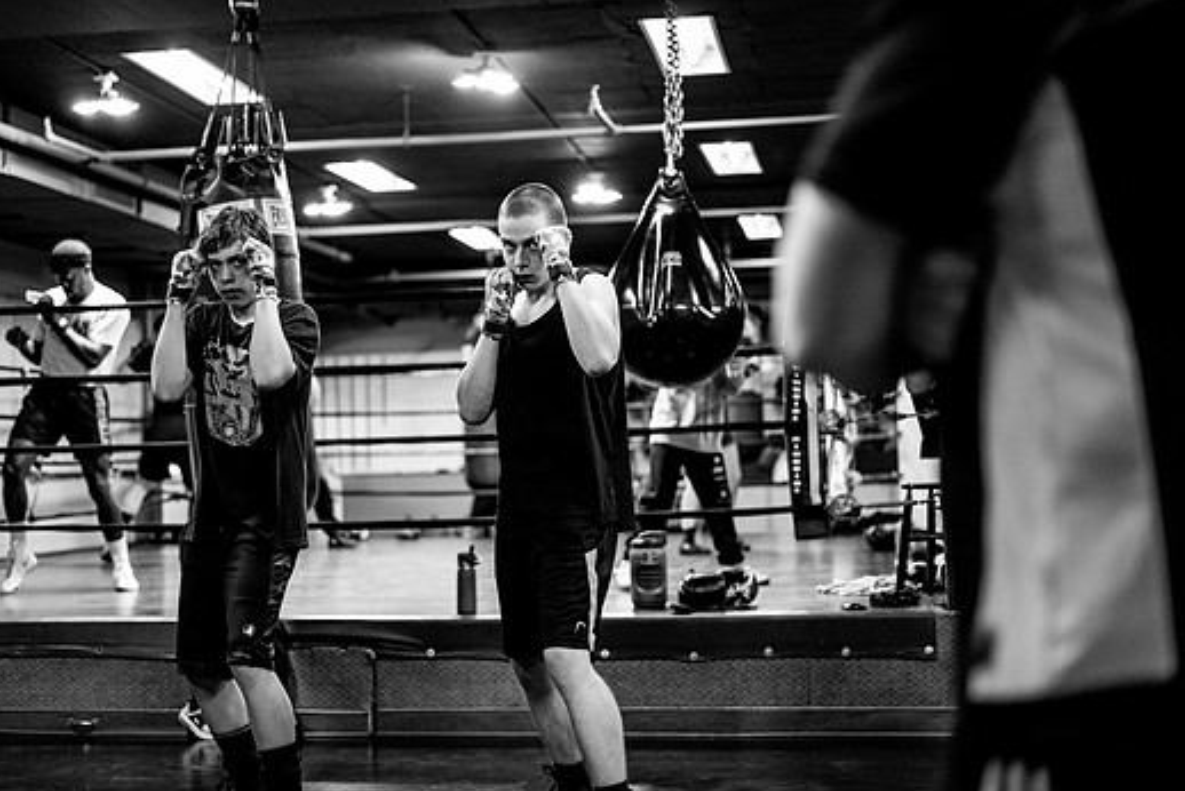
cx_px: 535
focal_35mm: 56
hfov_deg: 35.6
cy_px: 399
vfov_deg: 24.2
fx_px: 1844
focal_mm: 50
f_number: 1.8
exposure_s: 1/500
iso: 3200
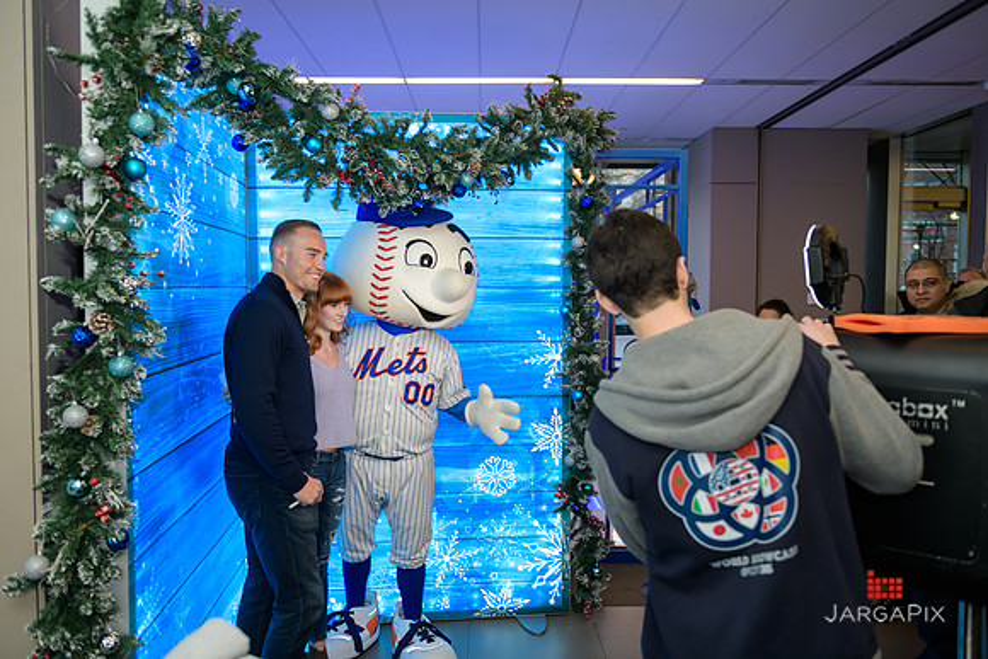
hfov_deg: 65.5
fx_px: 769
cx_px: 494
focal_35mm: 28
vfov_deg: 46.4
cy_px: 330
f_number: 3.2
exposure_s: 1/125
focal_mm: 28
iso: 400
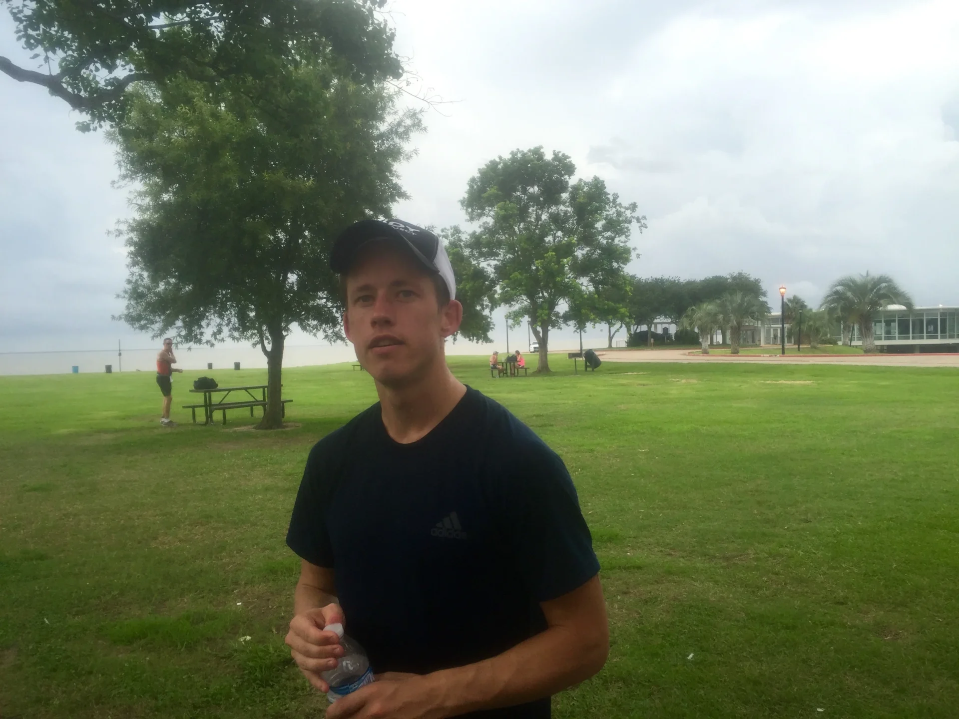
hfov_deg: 61.7
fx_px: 803
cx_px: 480
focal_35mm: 29
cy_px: 360
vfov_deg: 48.2
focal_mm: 4.15
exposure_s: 1/507
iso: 32
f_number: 2.2
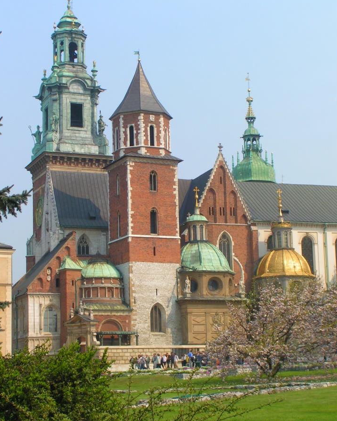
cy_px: 222
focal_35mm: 73
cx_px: 162
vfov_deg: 26.1
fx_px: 910
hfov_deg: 21.0
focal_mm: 10
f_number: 6.3
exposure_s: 1/250
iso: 50
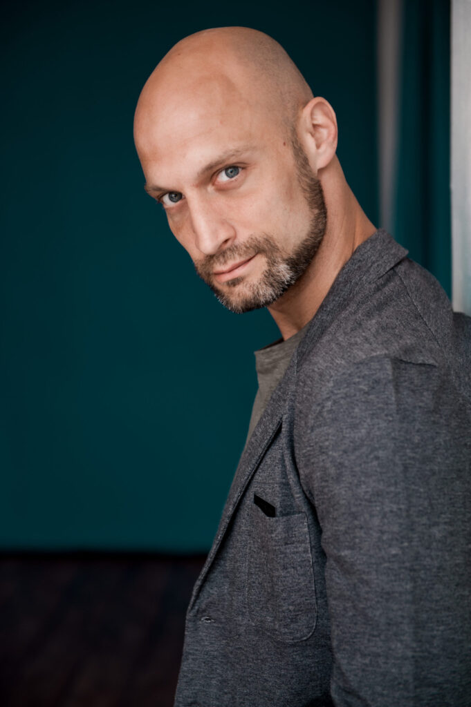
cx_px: 236
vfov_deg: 28.9
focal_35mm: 70
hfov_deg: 19.4
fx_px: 1376
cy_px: 354
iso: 400
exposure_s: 1/60
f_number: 3.2
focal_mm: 70
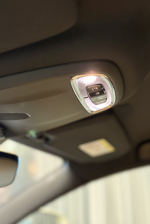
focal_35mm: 39
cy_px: 105
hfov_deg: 34.1
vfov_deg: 49.5
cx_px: 62
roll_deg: +1.0
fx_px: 244
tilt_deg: +20.5
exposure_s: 1/33
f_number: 1.6
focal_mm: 5.96
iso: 500
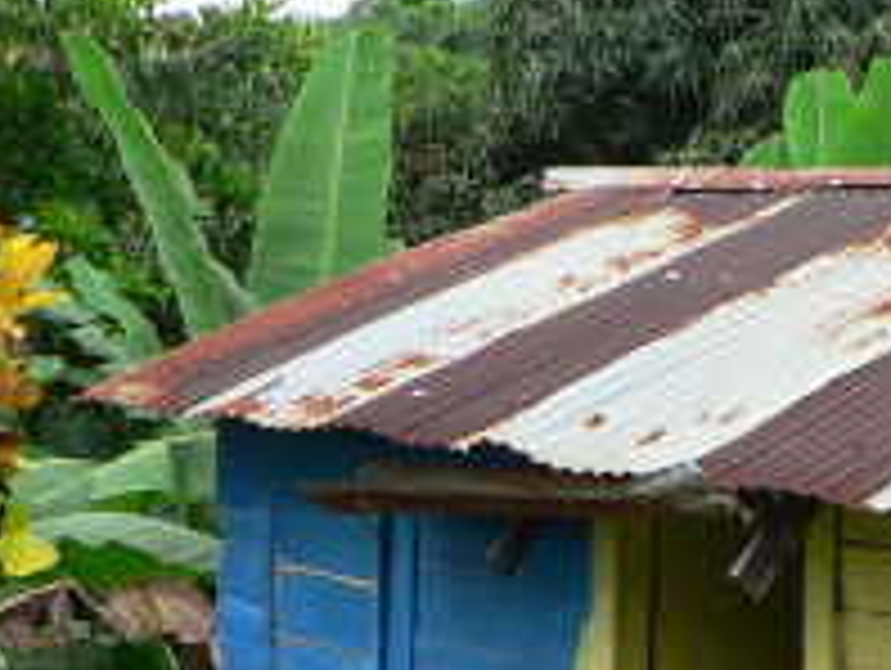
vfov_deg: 14.1
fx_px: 2577
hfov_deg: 19.1
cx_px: 898
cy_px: 920
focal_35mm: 100
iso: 64
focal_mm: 6
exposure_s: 1/125
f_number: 4
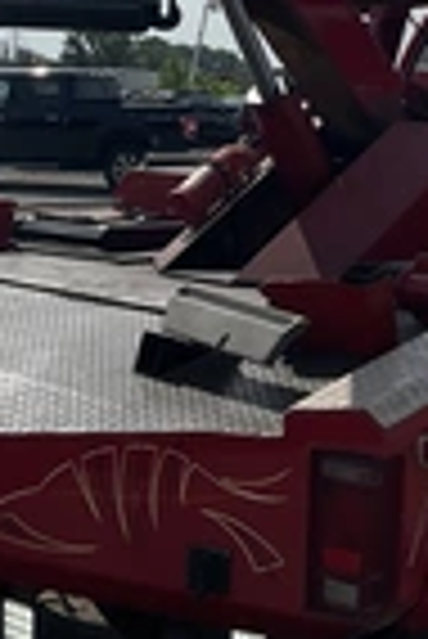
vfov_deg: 22.9
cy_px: 0
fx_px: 1512
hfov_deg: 16.0
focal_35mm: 85
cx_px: 95
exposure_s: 1/5814
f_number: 1.8
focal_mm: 3
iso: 25
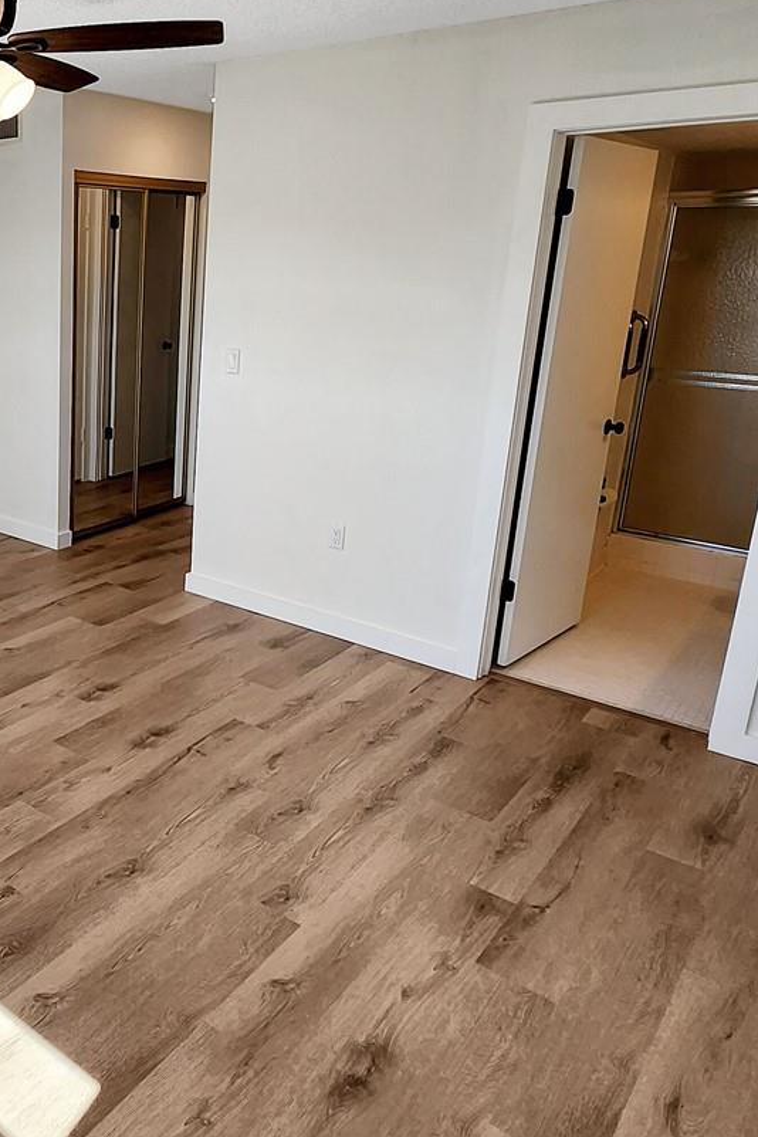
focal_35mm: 27
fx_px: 853
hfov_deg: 42.6
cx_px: 34
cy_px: 493
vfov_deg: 67.1
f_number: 2.2
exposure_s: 1/267
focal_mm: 2.2
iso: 50
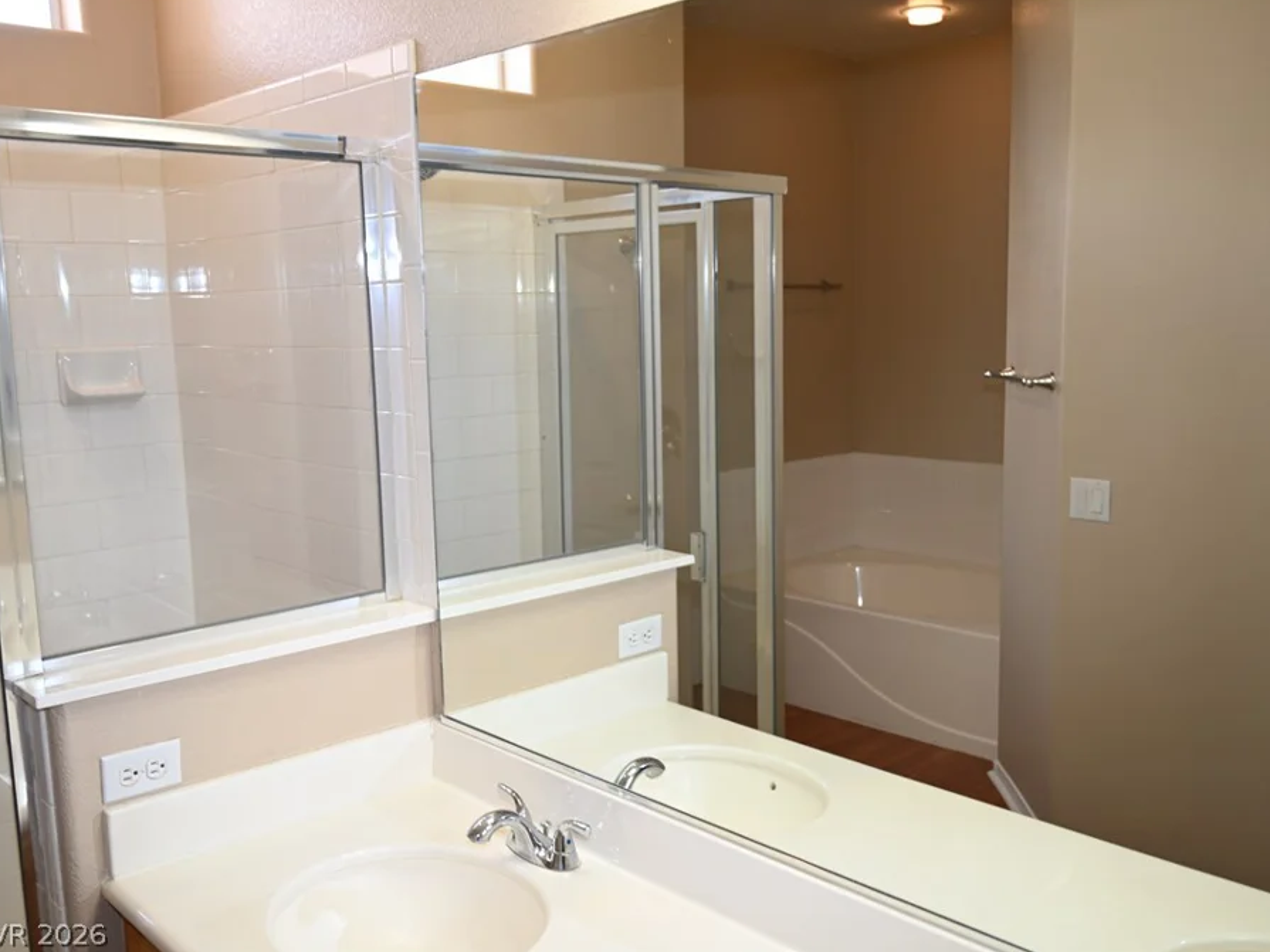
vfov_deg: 42.3
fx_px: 1231
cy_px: 472
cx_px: 692
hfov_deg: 54.5
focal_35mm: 34
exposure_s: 1/60
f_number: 4
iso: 280
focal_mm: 30.5
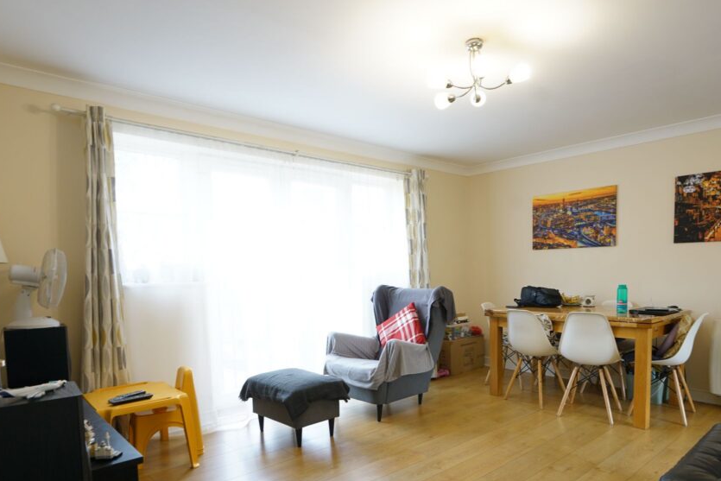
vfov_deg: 54.4
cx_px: 410
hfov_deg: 75.7
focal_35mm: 23
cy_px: 304
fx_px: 461
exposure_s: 1/13
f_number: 5.6
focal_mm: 16
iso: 500
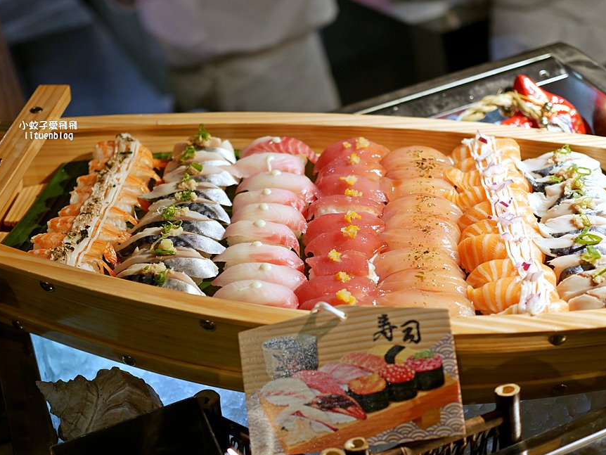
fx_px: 1016
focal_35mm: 58
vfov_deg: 25.2
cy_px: 229
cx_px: 319
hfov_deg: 33.2
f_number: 1.8
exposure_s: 1/200
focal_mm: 25
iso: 200
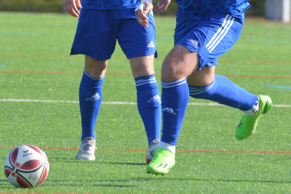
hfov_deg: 2.2
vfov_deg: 1.5
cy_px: 41
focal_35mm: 921
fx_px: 7437
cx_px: 164
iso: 400
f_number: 5.6
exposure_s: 1/1000
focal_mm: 260
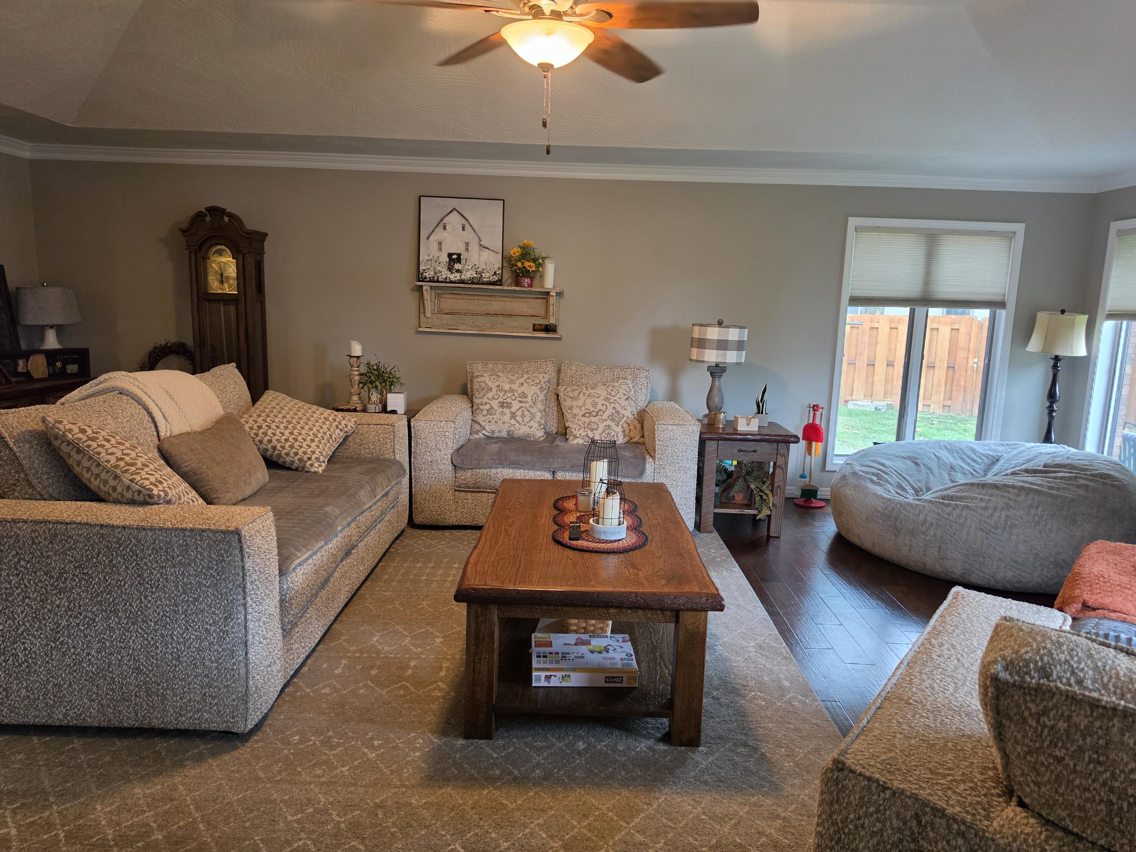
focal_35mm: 23
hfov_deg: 73.9
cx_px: 568
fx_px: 755
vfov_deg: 58.9
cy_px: 426
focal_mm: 6.5
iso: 250
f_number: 1.4
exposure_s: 1/120
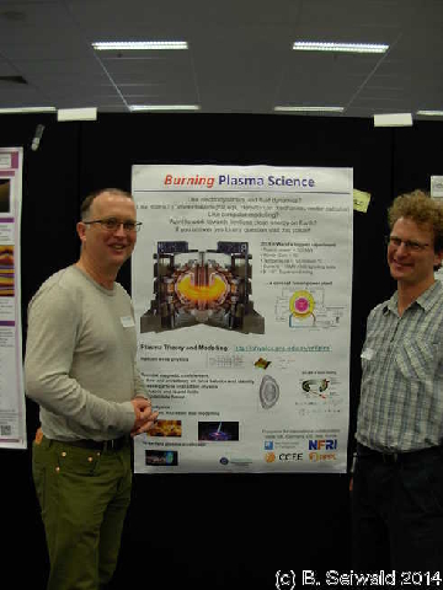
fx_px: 648
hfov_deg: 37.7
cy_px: 295
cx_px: 222
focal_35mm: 38
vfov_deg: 49.0
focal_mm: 6.3
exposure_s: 1/11.3
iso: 79
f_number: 2.9
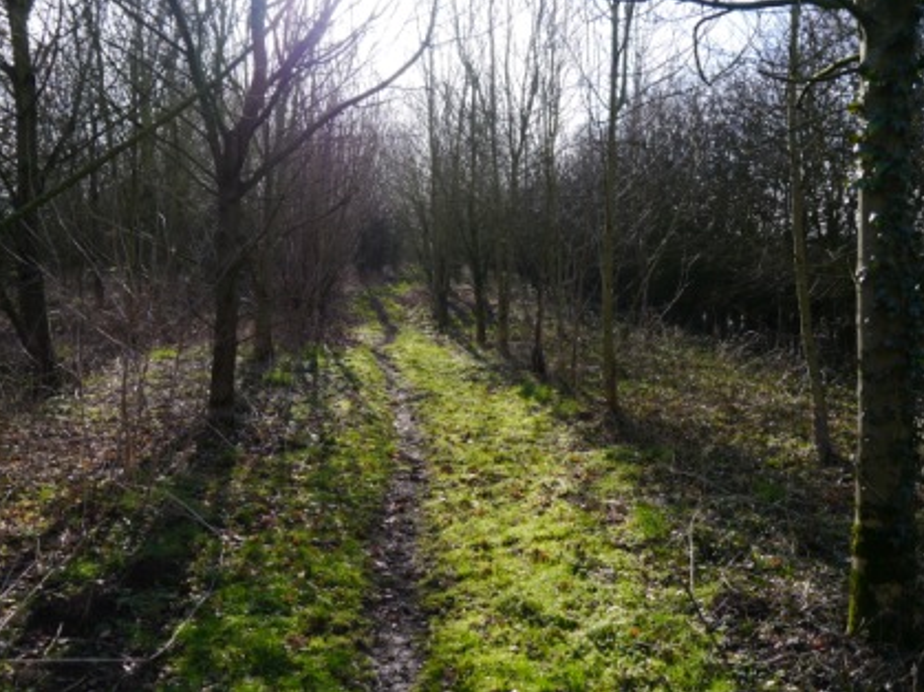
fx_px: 881
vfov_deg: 42.9
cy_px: 337
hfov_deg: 55.4
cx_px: 452
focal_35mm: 33
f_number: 5.6
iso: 160
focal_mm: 16
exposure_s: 1/200
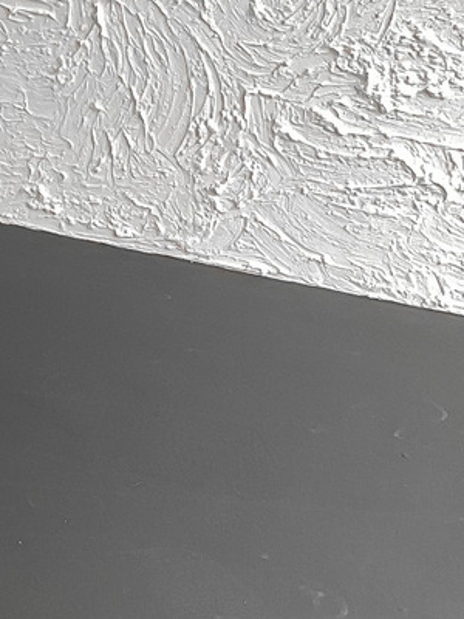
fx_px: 2073
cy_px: -19
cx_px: -237
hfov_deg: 12.2
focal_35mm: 116
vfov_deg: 16.6
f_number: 1.8
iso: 50
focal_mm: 3
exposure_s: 1/120
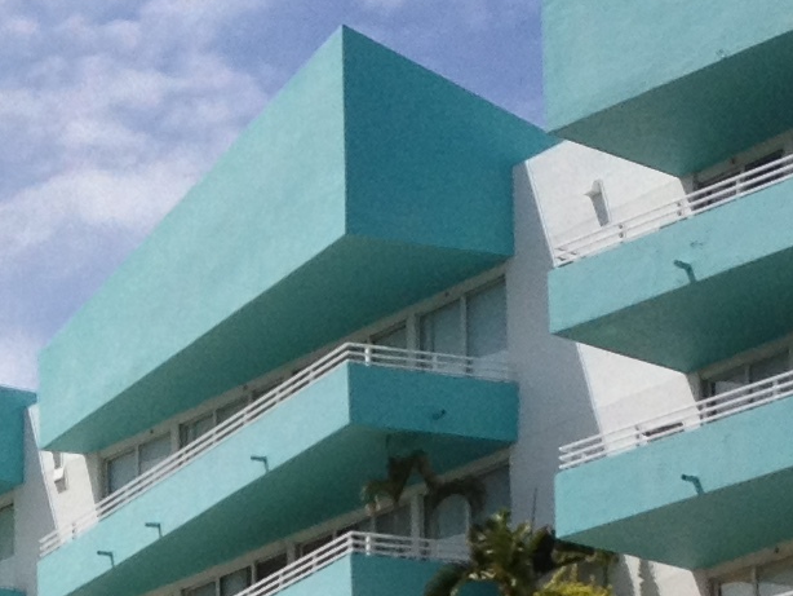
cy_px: 1134
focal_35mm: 186
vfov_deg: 7.7
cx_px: -52
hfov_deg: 10.5
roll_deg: +1.2
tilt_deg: +5.7
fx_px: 4263
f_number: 2.4
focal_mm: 4.28
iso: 50
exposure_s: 1/2513
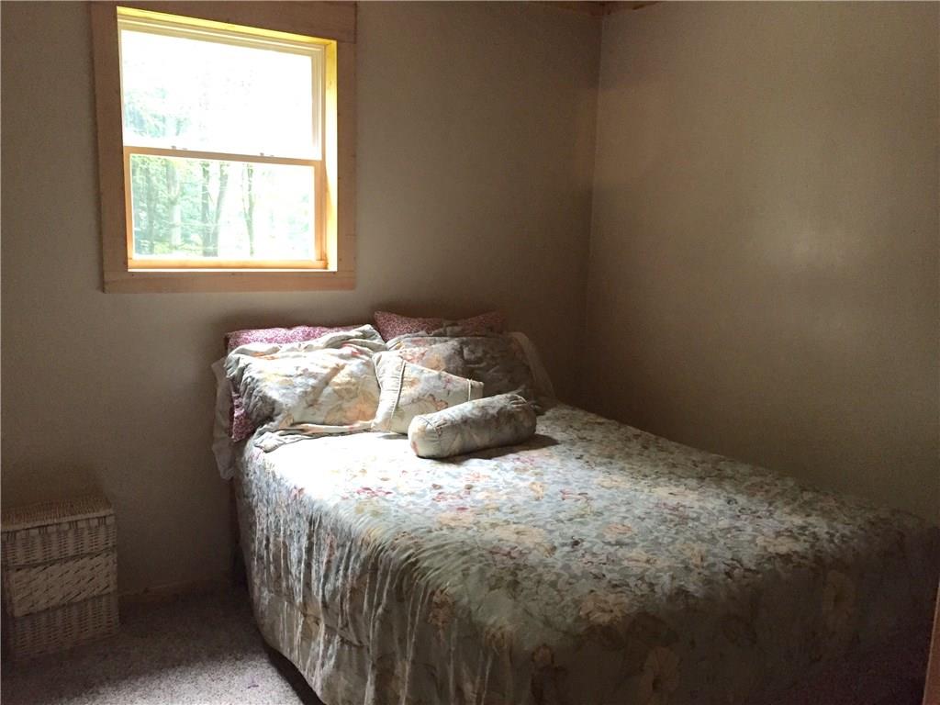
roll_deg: -2.3
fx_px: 787
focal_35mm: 29
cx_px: 470
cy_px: 352
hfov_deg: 61.7
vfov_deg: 48.2
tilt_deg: -8.3
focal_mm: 4.15
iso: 250
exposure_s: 1/30
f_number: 2.2
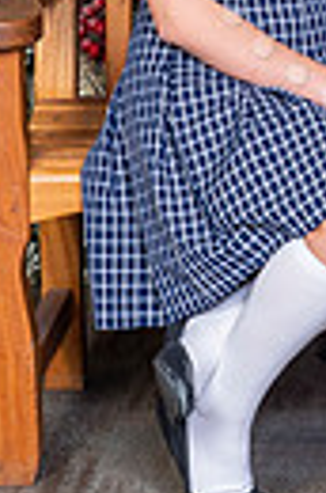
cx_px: 502
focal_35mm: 295
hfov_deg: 4.6
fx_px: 4028
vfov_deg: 6.9
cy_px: -209
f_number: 8
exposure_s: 1/125
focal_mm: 85
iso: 400
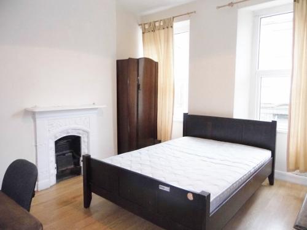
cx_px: 154
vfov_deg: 54.9
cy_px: 115
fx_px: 222
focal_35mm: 25
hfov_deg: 69.4
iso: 400
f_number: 3
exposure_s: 1/60
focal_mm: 4.5
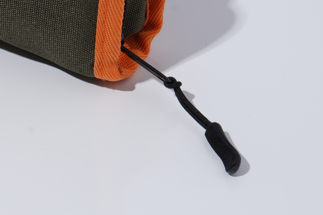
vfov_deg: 5.2
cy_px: -114
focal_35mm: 263
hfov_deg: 7.7
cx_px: -109
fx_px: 2360
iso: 50
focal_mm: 67
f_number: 16
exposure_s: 1/125
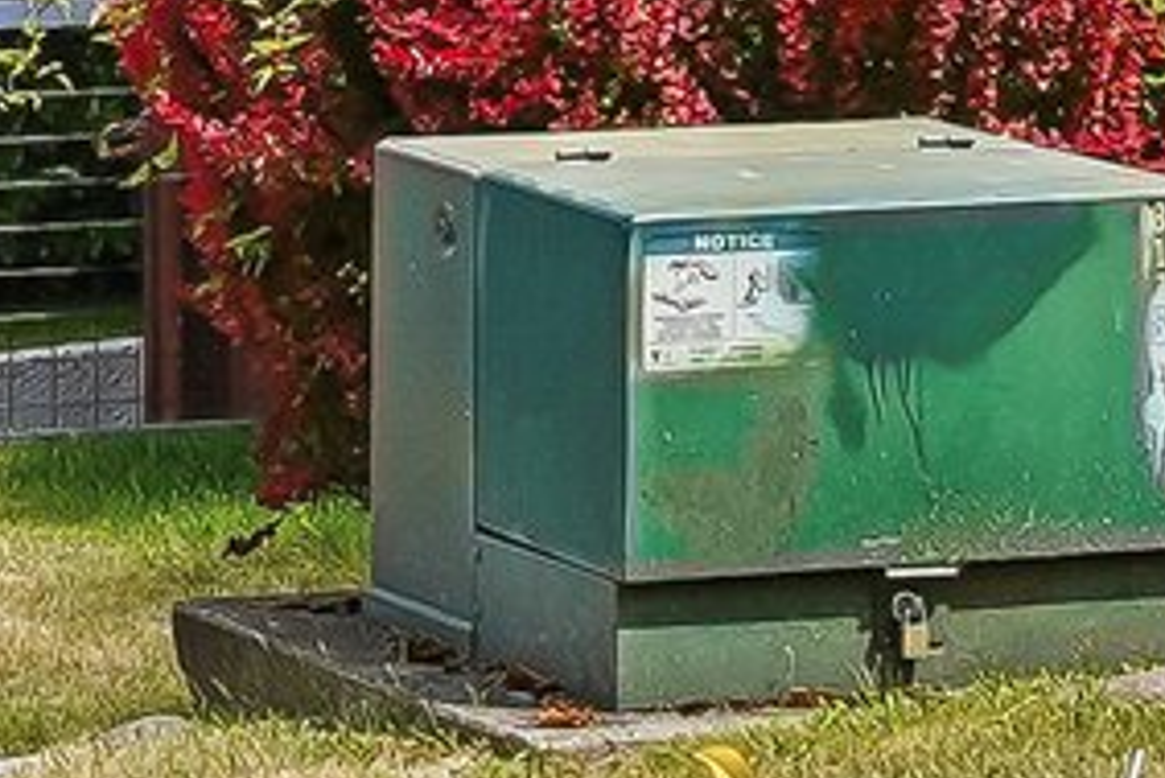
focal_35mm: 304
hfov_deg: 6.8
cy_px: -986
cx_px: 309
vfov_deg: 4.4
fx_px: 9842
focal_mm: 28
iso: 100
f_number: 8
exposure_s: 1/250
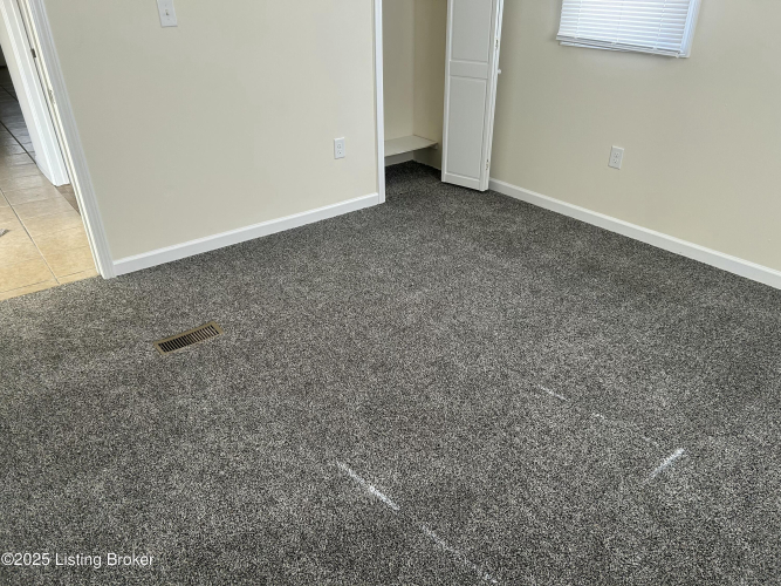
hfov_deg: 67.3
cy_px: 293
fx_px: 587
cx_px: 390
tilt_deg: -27.9
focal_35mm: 26
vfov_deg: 53.0
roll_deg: +0.1
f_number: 1.5
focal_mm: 5.7
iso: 100
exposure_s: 1/121
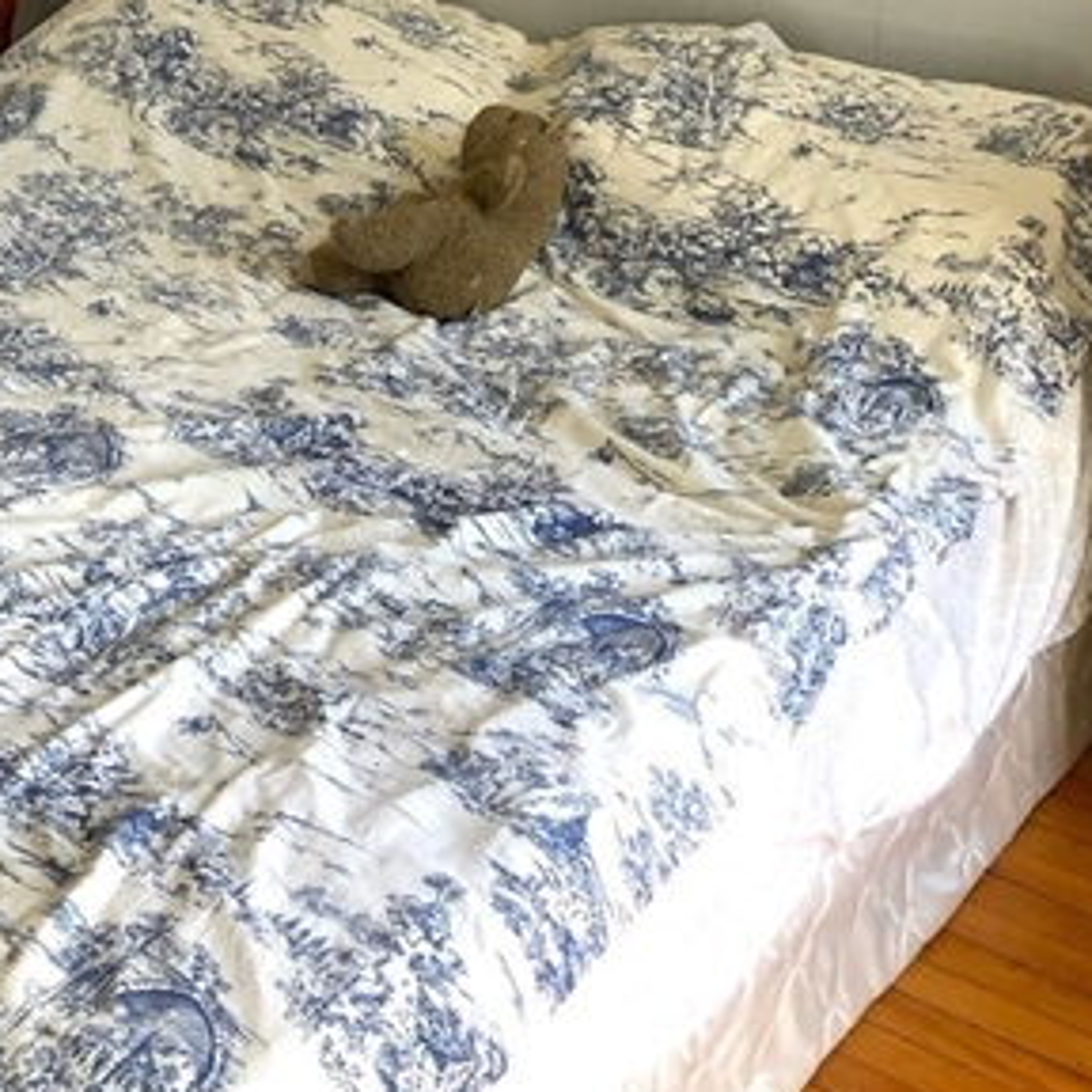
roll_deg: -1.1
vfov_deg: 23.4
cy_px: -281
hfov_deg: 25.1
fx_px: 2356
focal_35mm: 66
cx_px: 46
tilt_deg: -8.0
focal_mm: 3.99
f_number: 1.8
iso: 25
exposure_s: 1/30
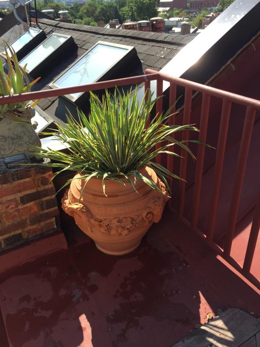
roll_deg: +3.5
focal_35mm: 29
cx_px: 130
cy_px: 174
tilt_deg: -30.5
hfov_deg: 48.2
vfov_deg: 61.7
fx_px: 290
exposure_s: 1/775
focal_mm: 4.15
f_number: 2.2
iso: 32
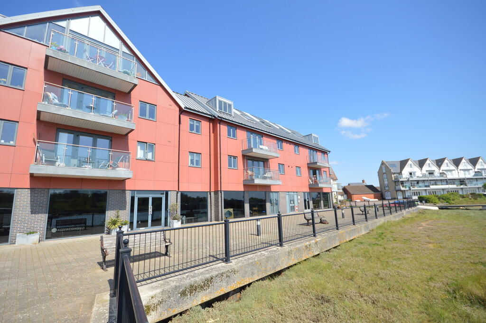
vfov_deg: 77.2
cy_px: 162
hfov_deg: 100.4
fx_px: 202
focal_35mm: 15
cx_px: 243
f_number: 7.1
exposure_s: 1/200
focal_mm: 10
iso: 100
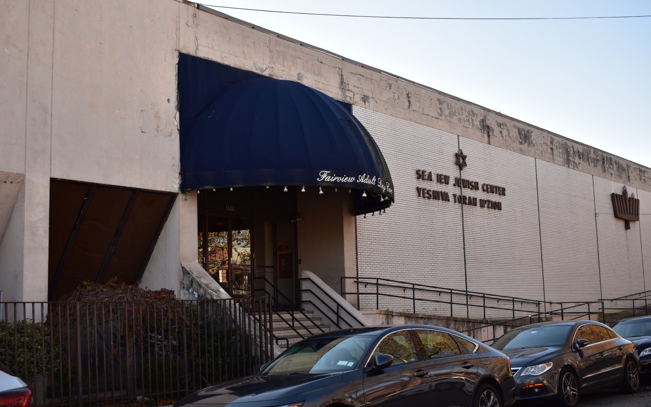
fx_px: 763
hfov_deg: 46.2
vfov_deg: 29.9
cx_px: 325
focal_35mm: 43
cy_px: 216
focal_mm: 28
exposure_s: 1/160
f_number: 5
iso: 100
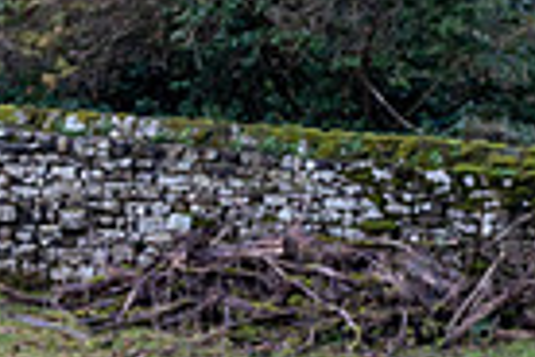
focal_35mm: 842
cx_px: 225
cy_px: 615
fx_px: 12512
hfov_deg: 2.4
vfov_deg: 1.6
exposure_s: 1/1000
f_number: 3.2
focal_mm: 200
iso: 1250
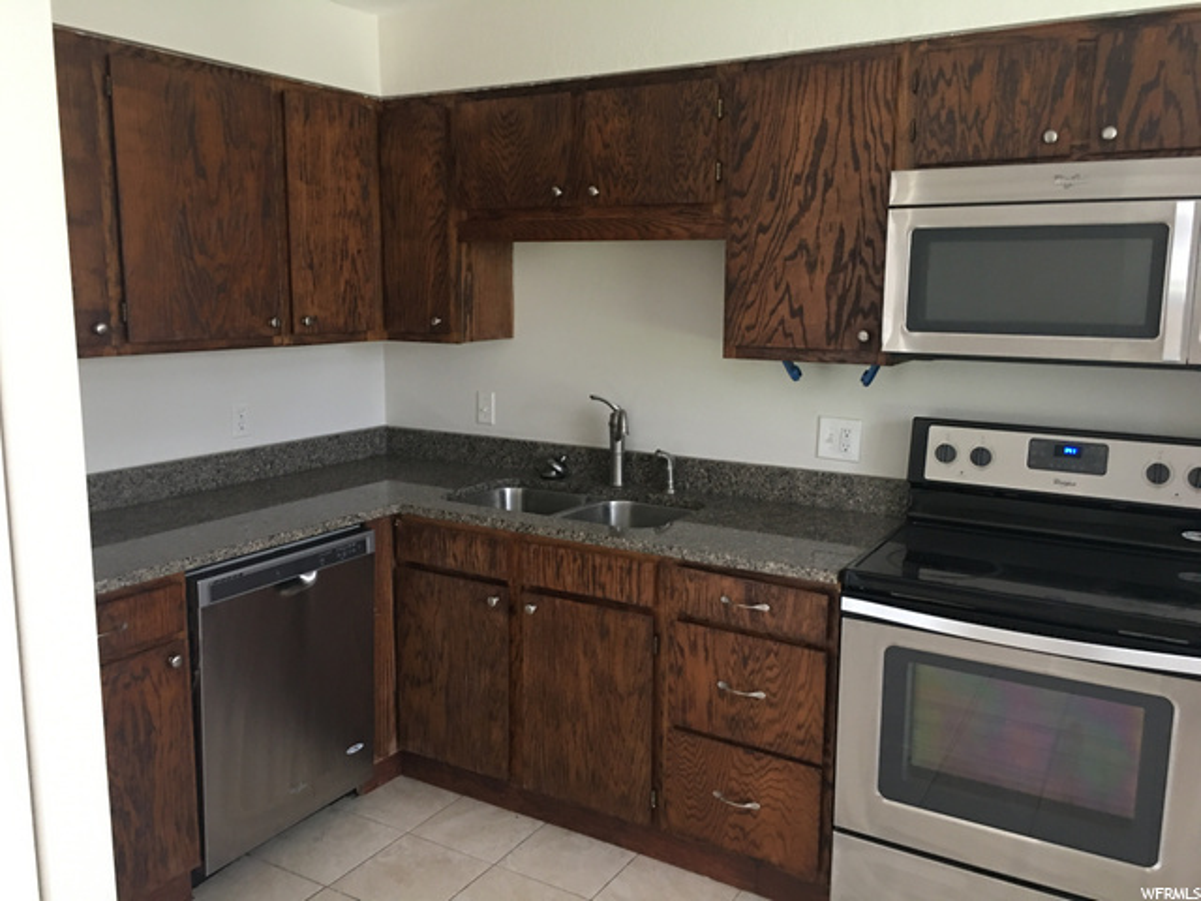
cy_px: 450
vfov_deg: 48.2
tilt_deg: -8.4
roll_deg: +0.3
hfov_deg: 61.7
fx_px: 1006
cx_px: 600
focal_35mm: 29
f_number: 2.2
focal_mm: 4.15
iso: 100
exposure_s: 1/10
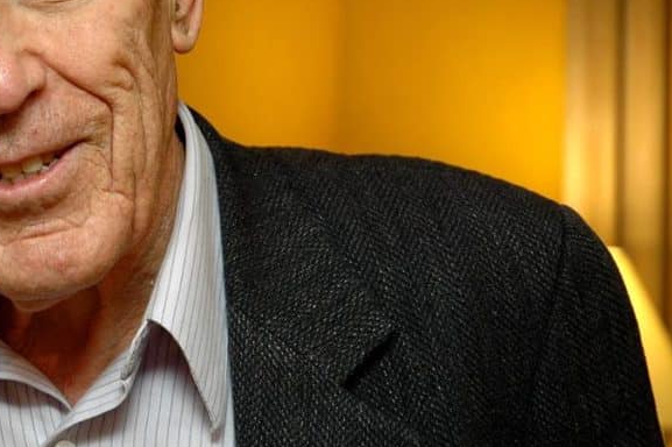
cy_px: 73
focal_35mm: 165
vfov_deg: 8.3
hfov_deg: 12.4
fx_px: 3078
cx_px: 133
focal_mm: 62
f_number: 5
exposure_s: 1/50
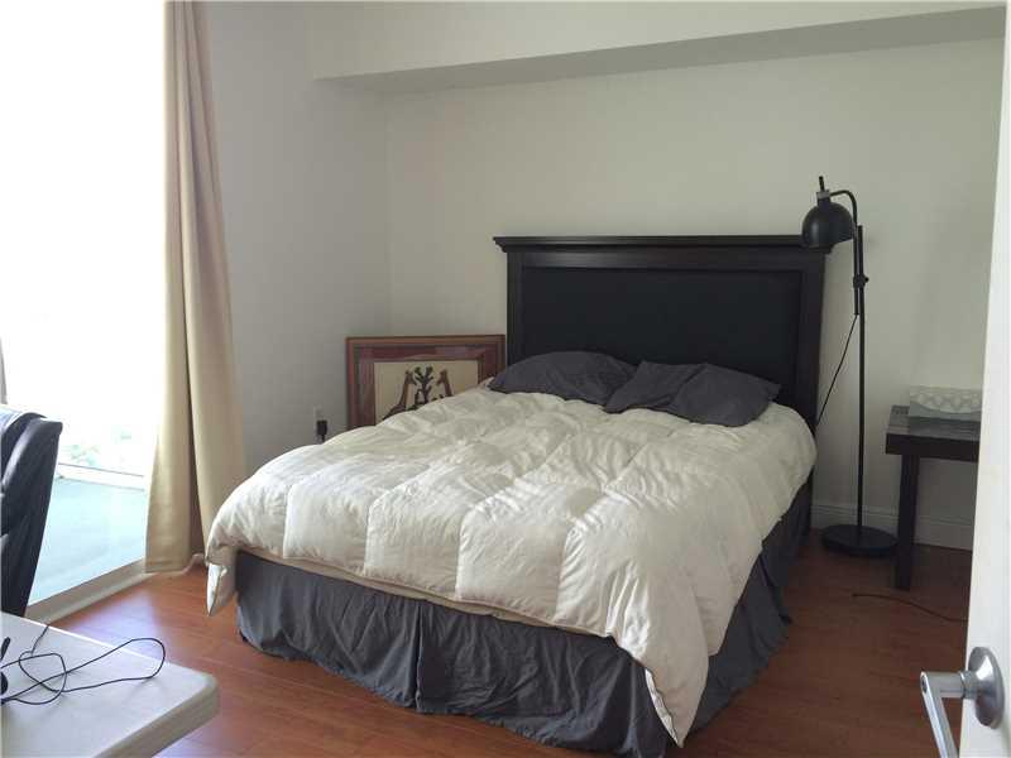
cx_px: 506
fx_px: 876
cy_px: 379
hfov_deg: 60.0
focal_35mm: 30
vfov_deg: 46.8
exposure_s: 1/60
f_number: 2.2
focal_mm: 4.12
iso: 50
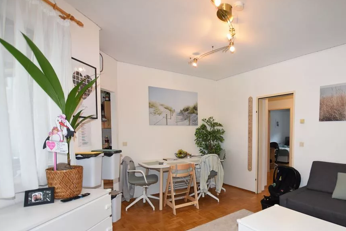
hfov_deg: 81.6
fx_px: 192
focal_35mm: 20
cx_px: 225
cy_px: 143
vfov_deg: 61.2
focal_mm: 10
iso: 720
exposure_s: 1/60
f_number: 4
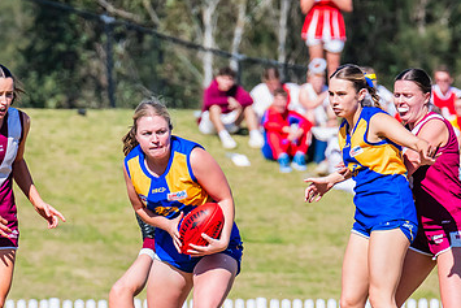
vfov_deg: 1.3
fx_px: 13258
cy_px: 277
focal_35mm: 1035
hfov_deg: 2.0
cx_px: 79
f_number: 9
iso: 800
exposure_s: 1/1600
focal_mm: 420
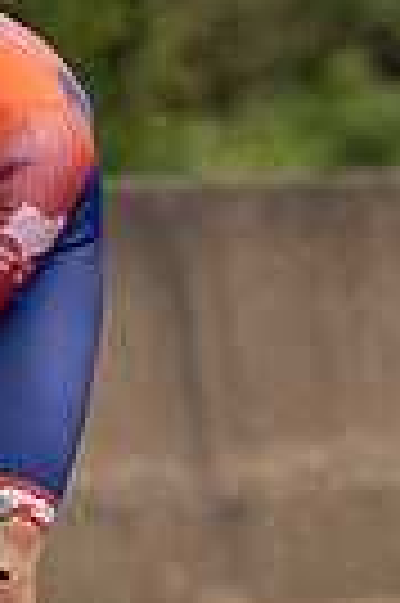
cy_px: 340
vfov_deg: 1.1
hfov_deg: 0.7
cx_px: 137
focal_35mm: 1859
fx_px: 31061
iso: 400
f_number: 3.5
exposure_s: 1/1000
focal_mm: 200
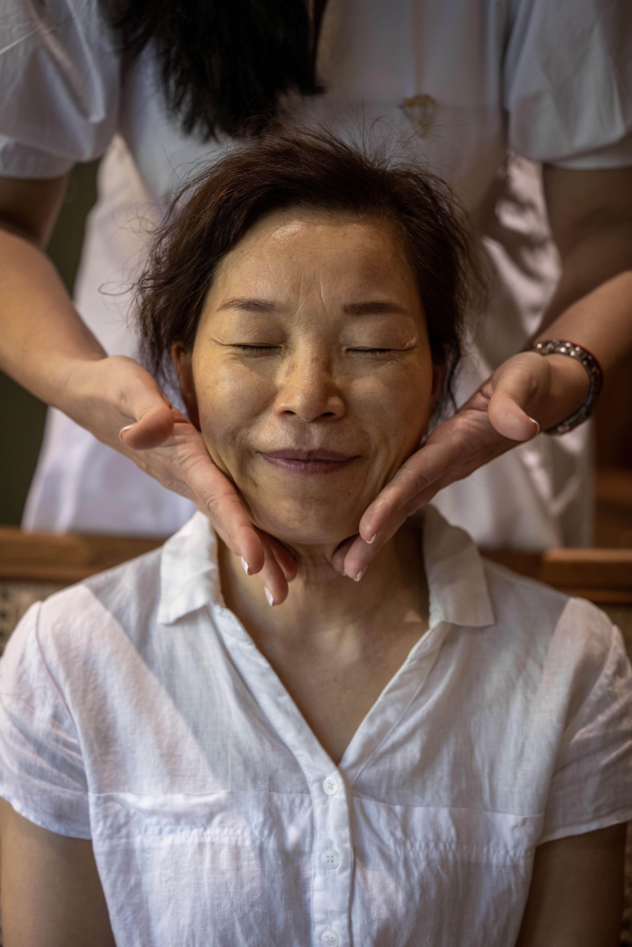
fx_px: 2212
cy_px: 474
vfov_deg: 24.2
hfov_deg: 16.3
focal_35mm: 84
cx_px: 316
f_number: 2.8
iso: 1000
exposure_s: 1/200
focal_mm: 84
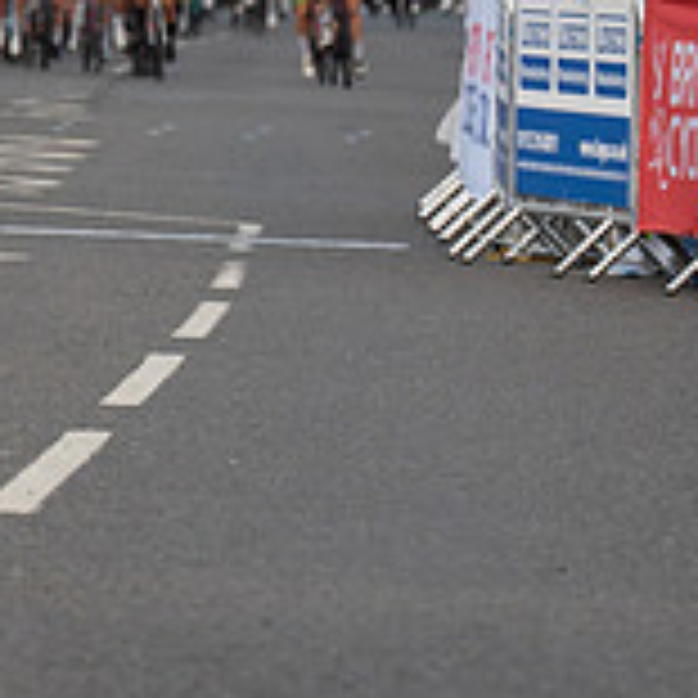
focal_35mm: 551
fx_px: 12570
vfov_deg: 3.2
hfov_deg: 3.2
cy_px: -16
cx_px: -756
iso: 500
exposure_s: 1/1000
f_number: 4.5
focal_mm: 144
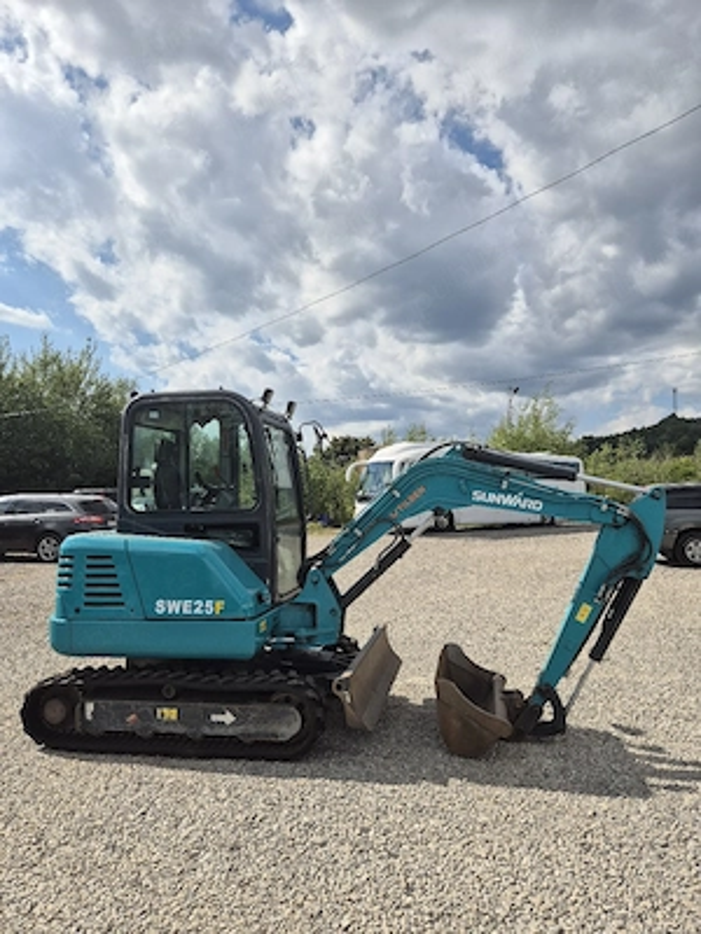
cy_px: 467
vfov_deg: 73.9
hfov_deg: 58.9
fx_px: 621
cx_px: 350
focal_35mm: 23
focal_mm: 5.4
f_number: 1.8
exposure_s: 1/3333
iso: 25
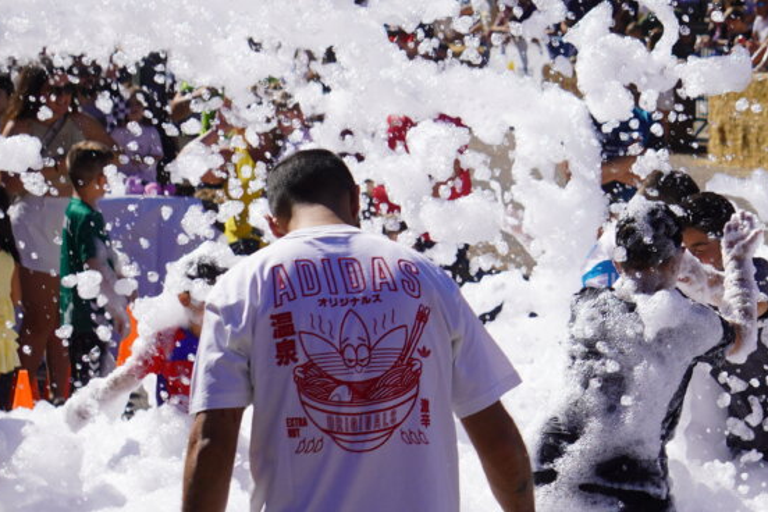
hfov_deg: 10.7
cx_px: 714
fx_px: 4078
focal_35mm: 191
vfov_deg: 7.2
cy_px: 237
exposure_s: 1/1000
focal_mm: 55
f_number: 5.6
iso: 100
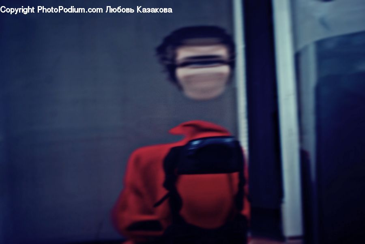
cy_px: 122
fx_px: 487
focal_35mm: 48
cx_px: 182
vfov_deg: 28.1
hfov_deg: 41.1
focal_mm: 32
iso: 100
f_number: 4.8
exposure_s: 1/3
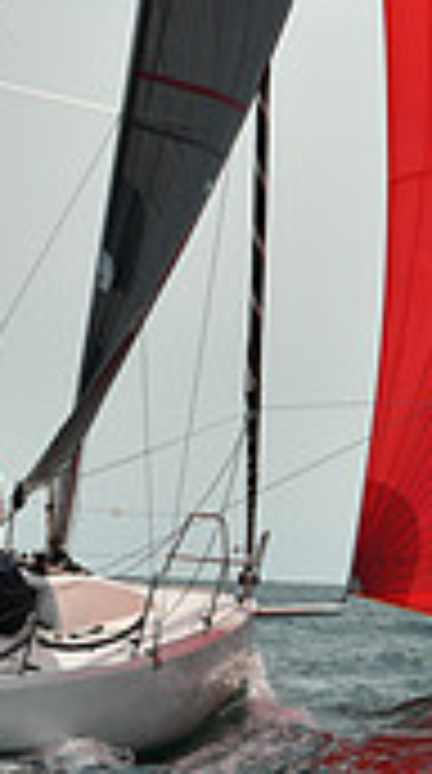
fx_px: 5080
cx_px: 205
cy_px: -162
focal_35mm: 248
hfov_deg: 4.9
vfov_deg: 8.6
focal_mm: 70
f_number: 10
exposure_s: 1/1250
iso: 320
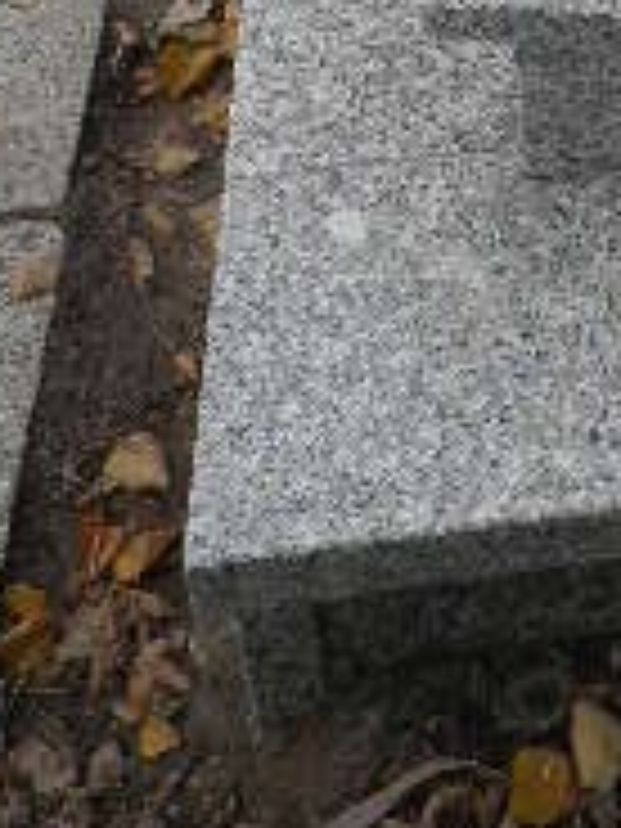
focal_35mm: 94
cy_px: -580
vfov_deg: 17.6
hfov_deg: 14.6
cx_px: 945
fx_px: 2248
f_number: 3.5
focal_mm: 5
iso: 64
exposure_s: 1/160
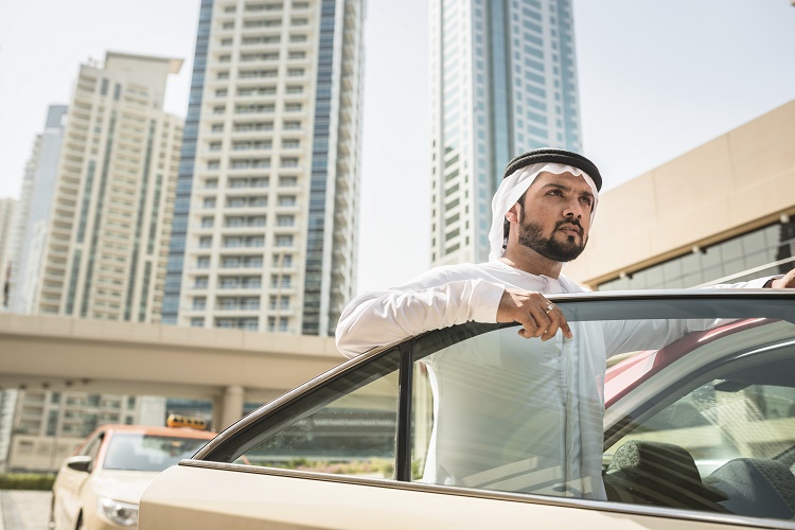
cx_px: 398
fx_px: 773
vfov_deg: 37.9
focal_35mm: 35
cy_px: 265
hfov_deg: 54.4
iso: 100
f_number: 4
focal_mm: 35
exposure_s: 1/800
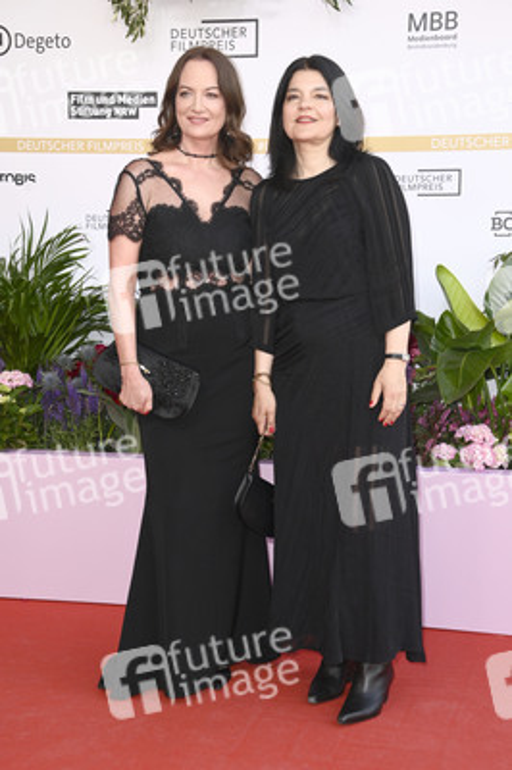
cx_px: 256
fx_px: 1389
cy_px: 385
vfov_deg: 31.0
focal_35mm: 65
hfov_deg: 20.9
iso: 500
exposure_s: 1/250
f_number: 6.3
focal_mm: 65
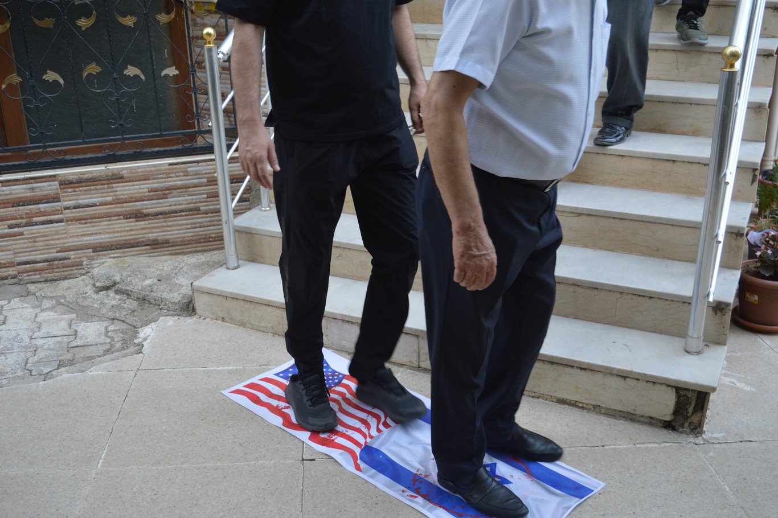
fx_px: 810
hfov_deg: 51.3
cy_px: 259
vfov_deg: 35.5
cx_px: 389
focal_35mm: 38
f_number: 4.5
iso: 400
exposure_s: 1/80
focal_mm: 25
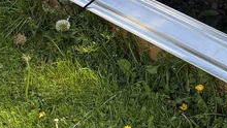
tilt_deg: -28.7
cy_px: 15
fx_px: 795
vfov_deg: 9.2
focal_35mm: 132
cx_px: 124
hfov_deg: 16.2
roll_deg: +0.0
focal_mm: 5.96
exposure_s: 1/505
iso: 50
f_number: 1.6
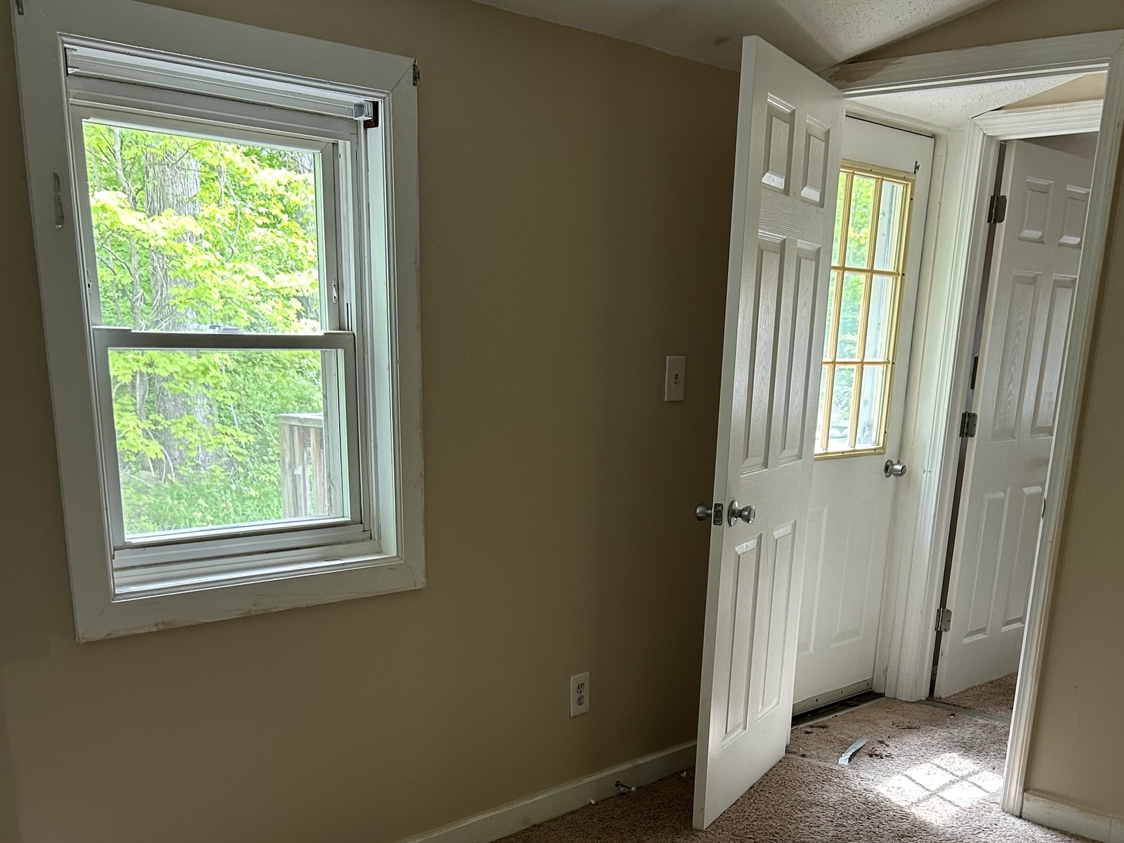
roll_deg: -0.6
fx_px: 1201
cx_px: 561
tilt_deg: -16.4
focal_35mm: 37
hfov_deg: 50.1
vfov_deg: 36.8
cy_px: 719
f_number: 1.5
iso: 160
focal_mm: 5.7
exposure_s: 1/60
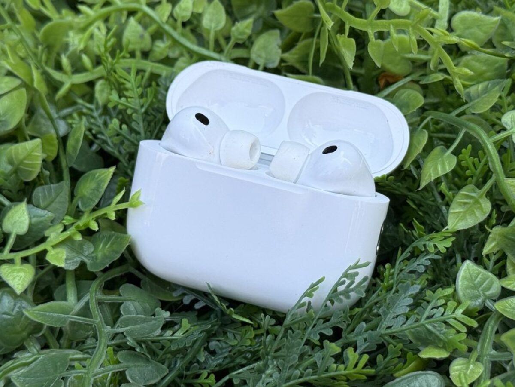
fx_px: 714
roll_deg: +2.4
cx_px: 258
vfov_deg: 30.3
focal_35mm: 48
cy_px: 194
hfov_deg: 39.7
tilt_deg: -37.2
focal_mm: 6.76
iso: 80
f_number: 1.78
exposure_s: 1/875
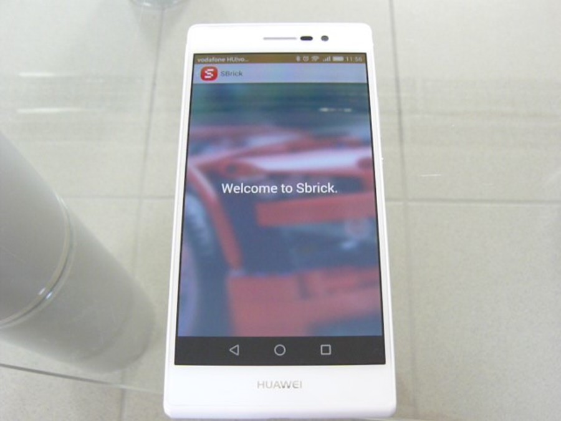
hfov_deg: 51.4
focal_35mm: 36
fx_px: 583
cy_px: 210
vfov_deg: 39.7
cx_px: 280
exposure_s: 1/60
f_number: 4
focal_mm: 6
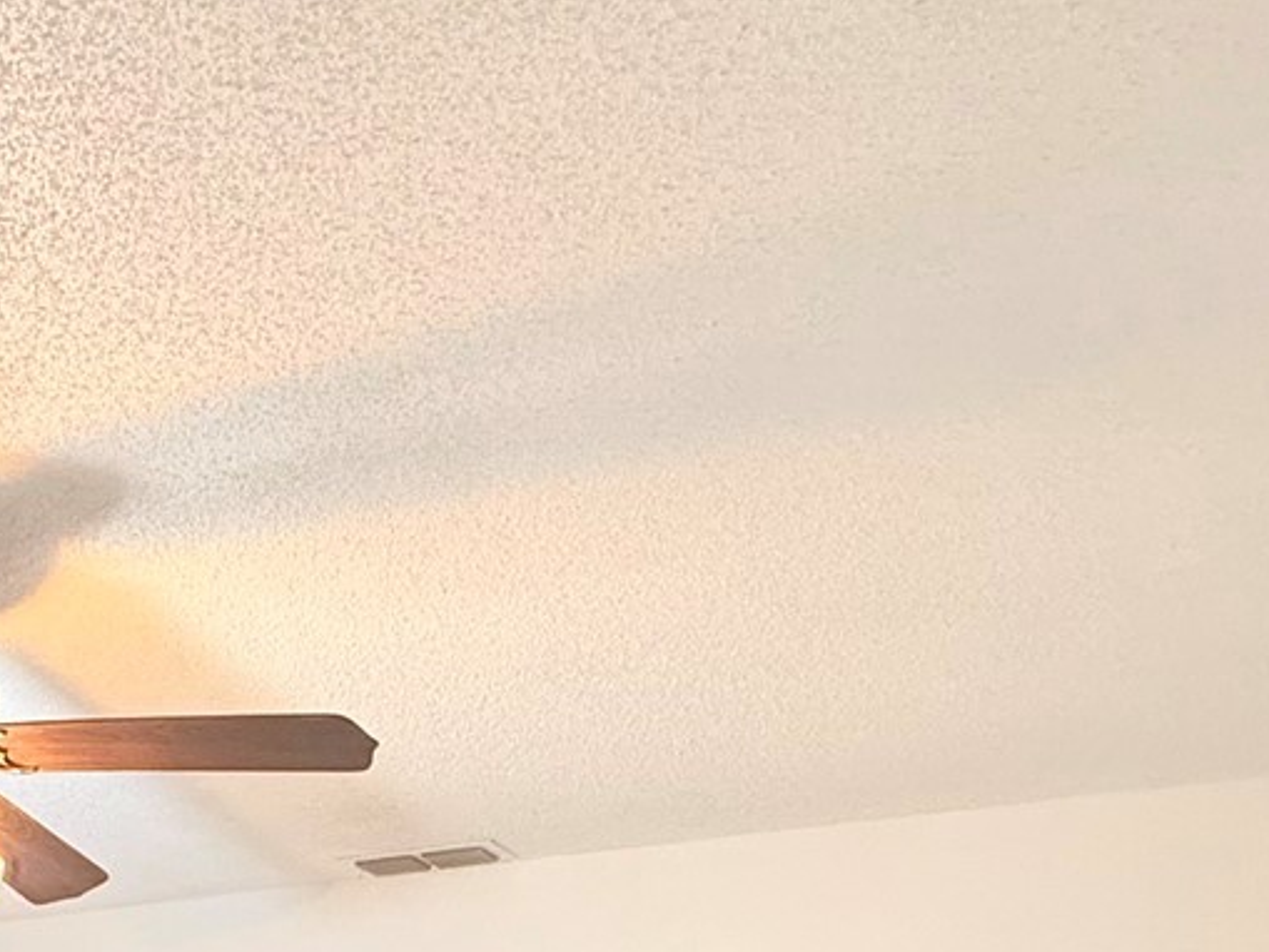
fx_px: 1613
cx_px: -57
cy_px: 1453
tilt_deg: -7.6
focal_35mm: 44
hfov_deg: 37.4
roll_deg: -1.2
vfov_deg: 24.8
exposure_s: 1/60
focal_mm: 2.22
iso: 500
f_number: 2.2
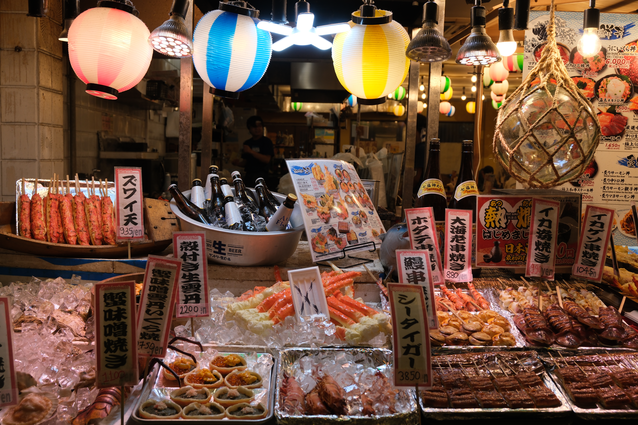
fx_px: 727
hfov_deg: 47.4
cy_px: 212
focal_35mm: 41
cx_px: 319
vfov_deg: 32.6
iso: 250
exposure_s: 1/160
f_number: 4.5
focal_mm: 27.1
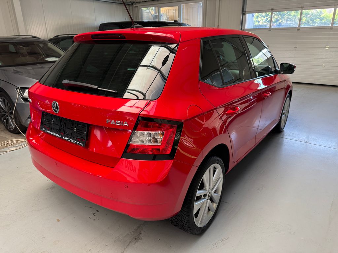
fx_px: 234
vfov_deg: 56.8
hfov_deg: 71.6
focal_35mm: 24
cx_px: 169
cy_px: 126
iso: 200
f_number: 1.78
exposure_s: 1/104
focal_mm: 6.76
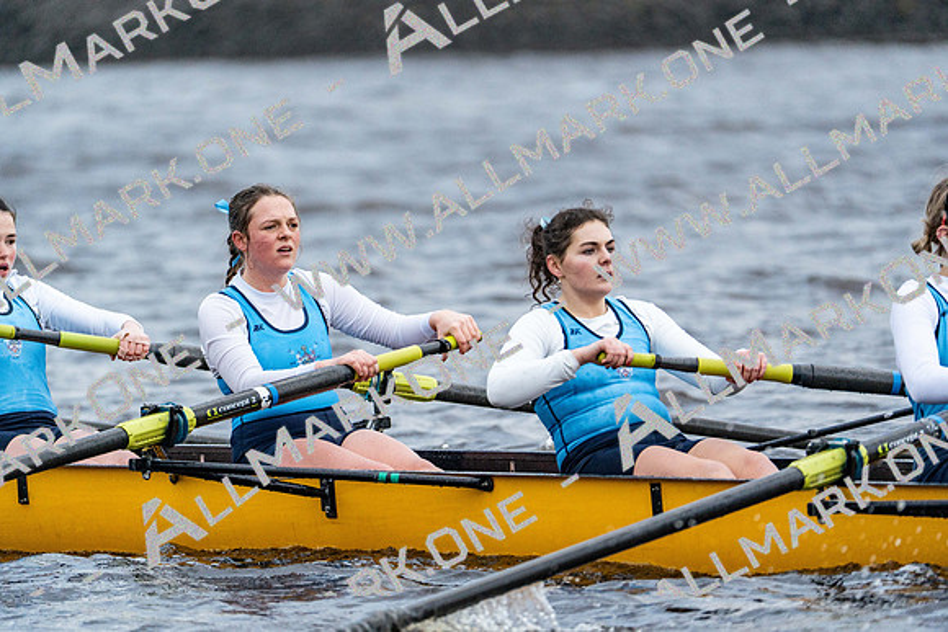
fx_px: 11694
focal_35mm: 444
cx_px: 474
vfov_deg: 3.1
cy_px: 316
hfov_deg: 4.6
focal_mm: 444
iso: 4000
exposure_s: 1/1600
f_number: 6.3
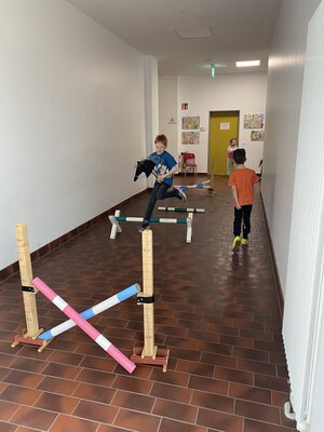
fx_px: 324
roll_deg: +0.5
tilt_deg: -13.3
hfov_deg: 53.1
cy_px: 216
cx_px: 162
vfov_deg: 67.3
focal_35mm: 26
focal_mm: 4.25
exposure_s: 1/64
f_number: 1.8
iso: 125
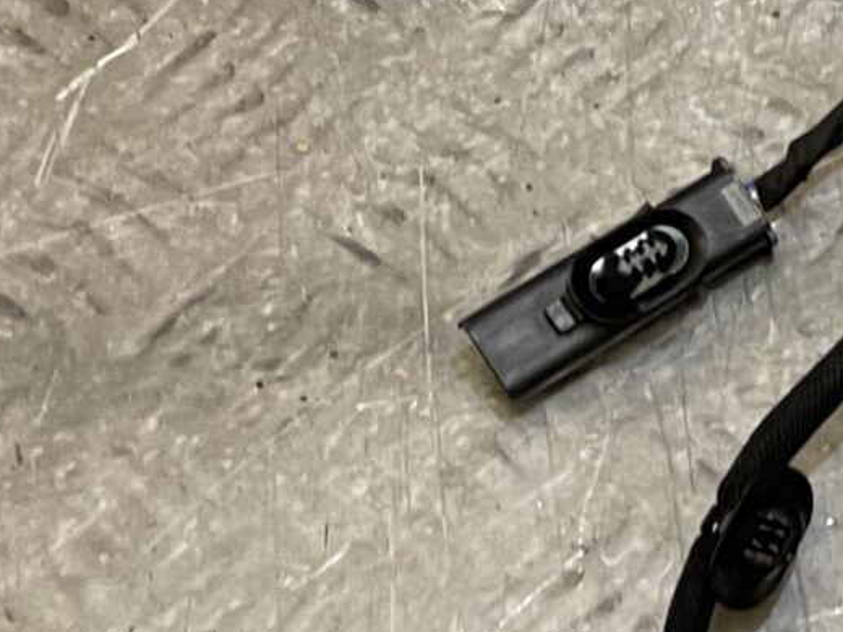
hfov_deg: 13.3
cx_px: 1662
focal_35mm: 128
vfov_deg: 11.3
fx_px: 3117
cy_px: -136
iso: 64
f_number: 1.6
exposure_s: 1/50
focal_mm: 4.2
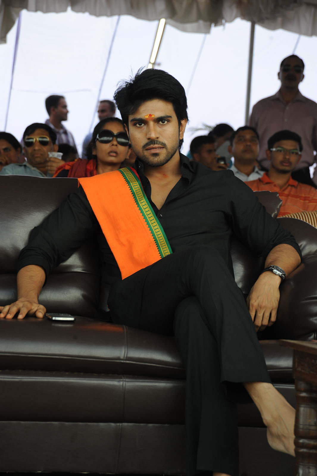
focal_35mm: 120
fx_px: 1587
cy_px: 238
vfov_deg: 17.1
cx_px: 158
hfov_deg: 11.4
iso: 500
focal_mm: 120
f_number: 7.1
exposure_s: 1/125
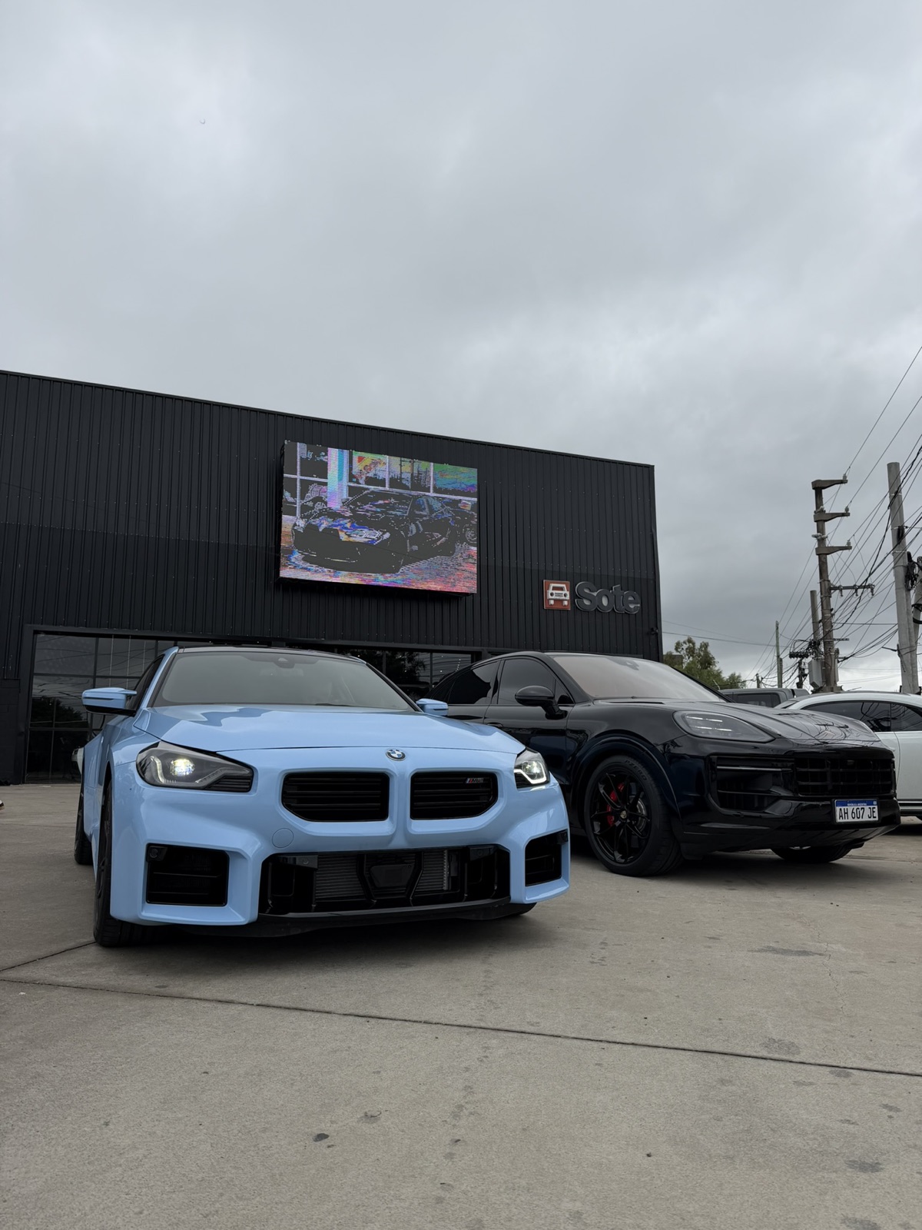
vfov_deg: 71.6
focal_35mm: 24
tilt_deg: +10.3
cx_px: 461
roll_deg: -0.3
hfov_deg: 56.8
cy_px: 615
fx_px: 852
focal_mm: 6.76
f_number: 1.78
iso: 80
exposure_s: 1/3584
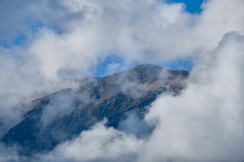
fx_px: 2338
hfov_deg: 6.0
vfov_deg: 4.0
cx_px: 122
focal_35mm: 345
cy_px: 81
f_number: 8
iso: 250
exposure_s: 1/800
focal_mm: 230
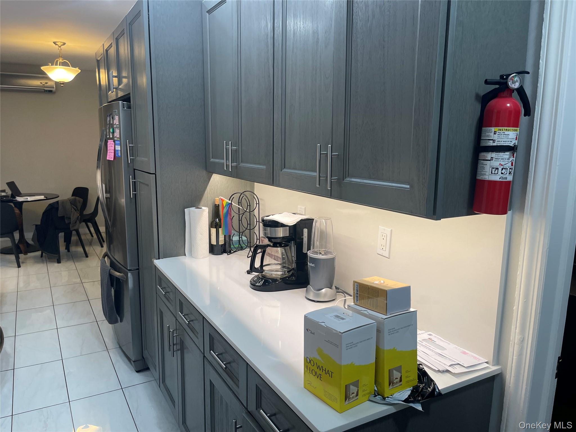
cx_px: 288
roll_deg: -1.1
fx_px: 416
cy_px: 216
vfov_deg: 54.9
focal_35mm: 25
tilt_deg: -10.9
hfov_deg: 69.4
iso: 80
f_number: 1.6
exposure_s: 1/120
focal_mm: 5.1
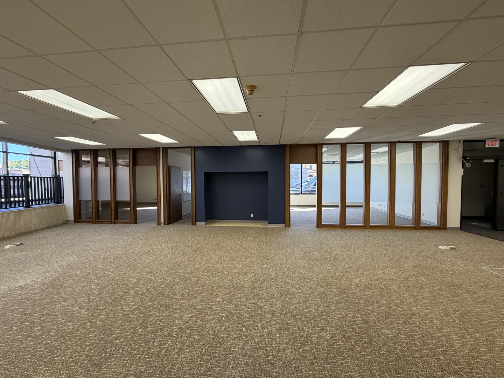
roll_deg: -0.9
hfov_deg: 102.1
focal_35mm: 14
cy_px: 189
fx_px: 204
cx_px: 252
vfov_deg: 85.7
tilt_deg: -2.5
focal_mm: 2.22
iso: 200
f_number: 2.2
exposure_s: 1/120
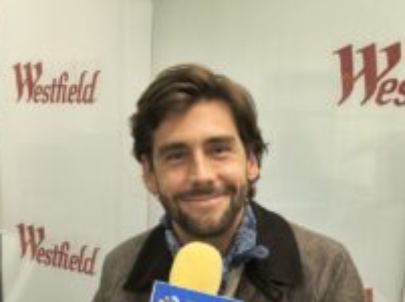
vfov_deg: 30.2
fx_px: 537
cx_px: 265
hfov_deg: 40.9
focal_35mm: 46
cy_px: 266
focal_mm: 4.81
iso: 331
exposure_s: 1/50
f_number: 1.8
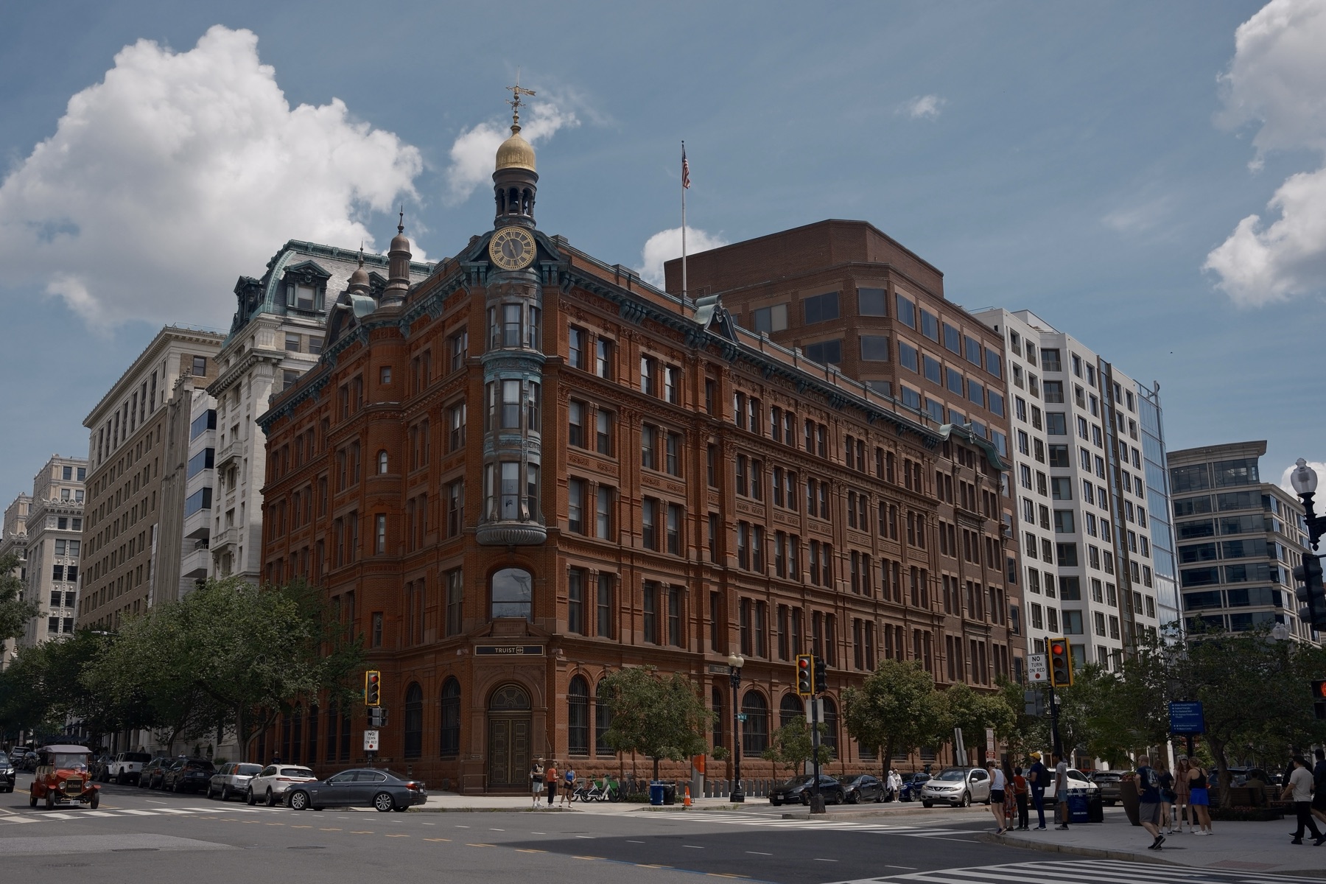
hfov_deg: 54.4
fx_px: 1289
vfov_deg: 37.9
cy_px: 442
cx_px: 663
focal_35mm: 35
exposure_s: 1/1600
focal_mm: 23
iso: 125
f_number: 4
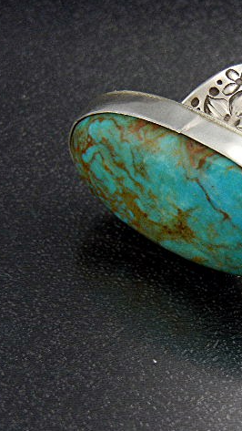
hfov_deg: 13.8
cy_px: 215
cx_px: 219
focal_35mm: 87
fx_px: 993
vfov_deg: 24.5
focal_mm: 10.6
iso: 271
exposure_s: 1/30
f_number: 4
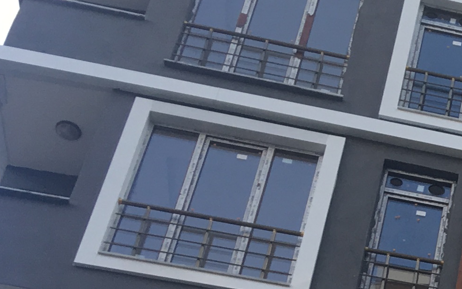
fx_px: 1586
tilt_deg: +39.6
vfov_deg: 9.8
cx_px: 896
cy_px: 528
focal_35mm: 126
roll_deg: +3.2
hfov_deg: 14.2
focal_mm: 4.15
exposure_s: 1/149
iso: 25
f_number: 2.2
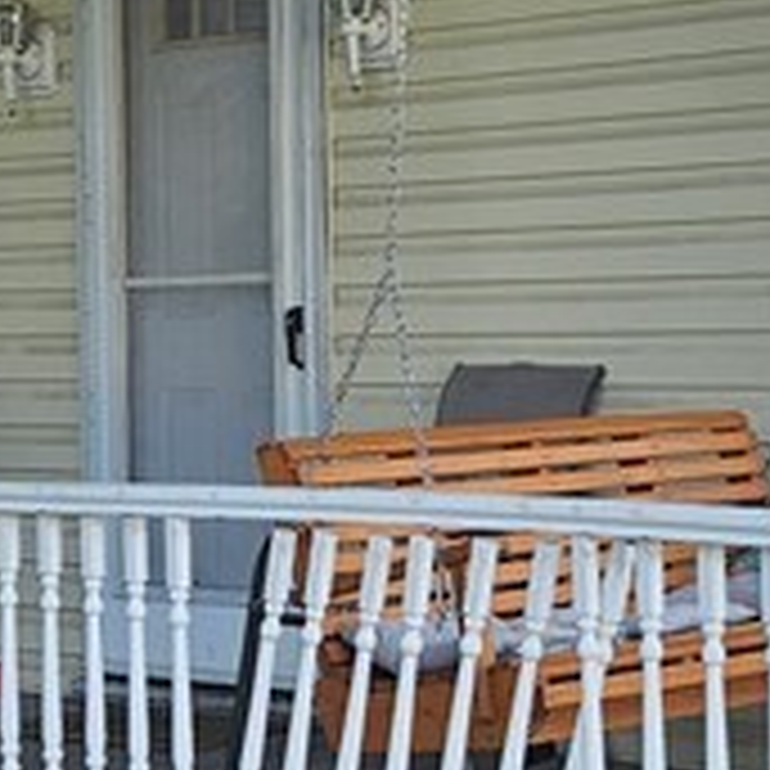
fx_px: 3070
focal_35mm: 122
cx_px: 288
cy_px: 320
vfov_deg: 14.3
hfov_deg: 14.3
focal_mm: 5.4
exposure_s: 1/302
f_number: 1.8
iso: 25
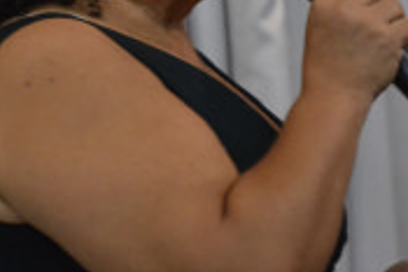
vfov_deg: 2.9
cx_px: 152
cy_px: 43
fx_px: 5444
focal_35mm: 480
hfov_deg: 4.3
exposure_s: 1/25
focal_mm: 112
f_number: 5.6
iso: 3200
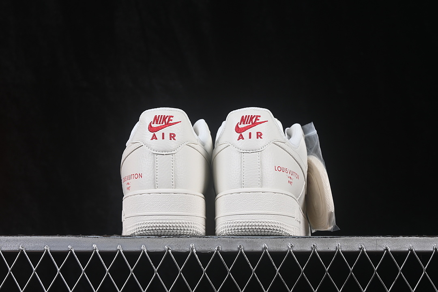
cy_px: 146
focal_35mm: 75
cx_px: 219
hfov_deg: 27.0
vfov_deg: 18.2
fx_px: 912
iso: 160
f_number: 8
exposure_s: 1/80
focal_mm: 50
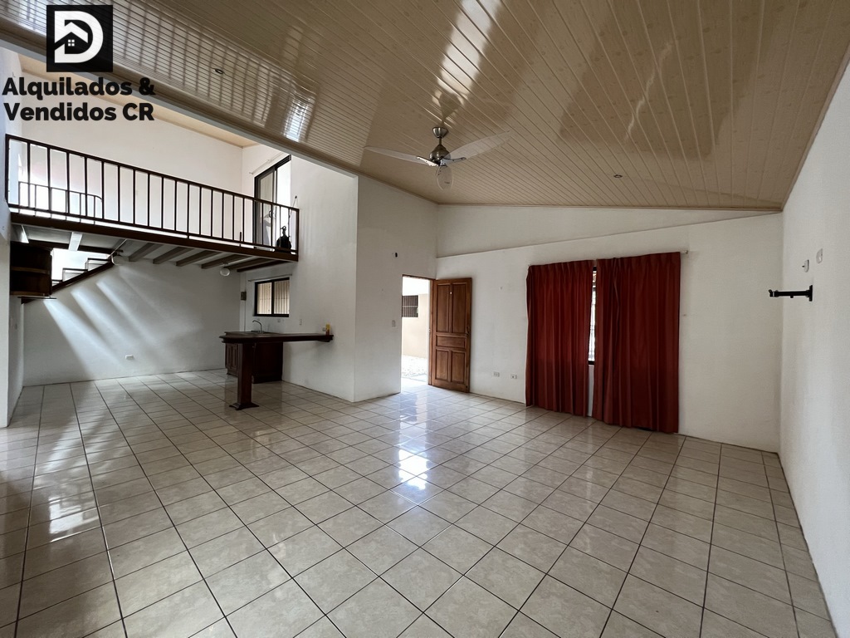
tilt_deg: -0.8
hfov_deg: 106.2
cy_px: 319
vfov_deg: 89.9
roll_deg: -0.7
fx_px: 319
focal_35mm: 13
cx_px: 425
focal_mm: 1.57
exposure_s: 1/79
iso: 250
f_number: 1.8
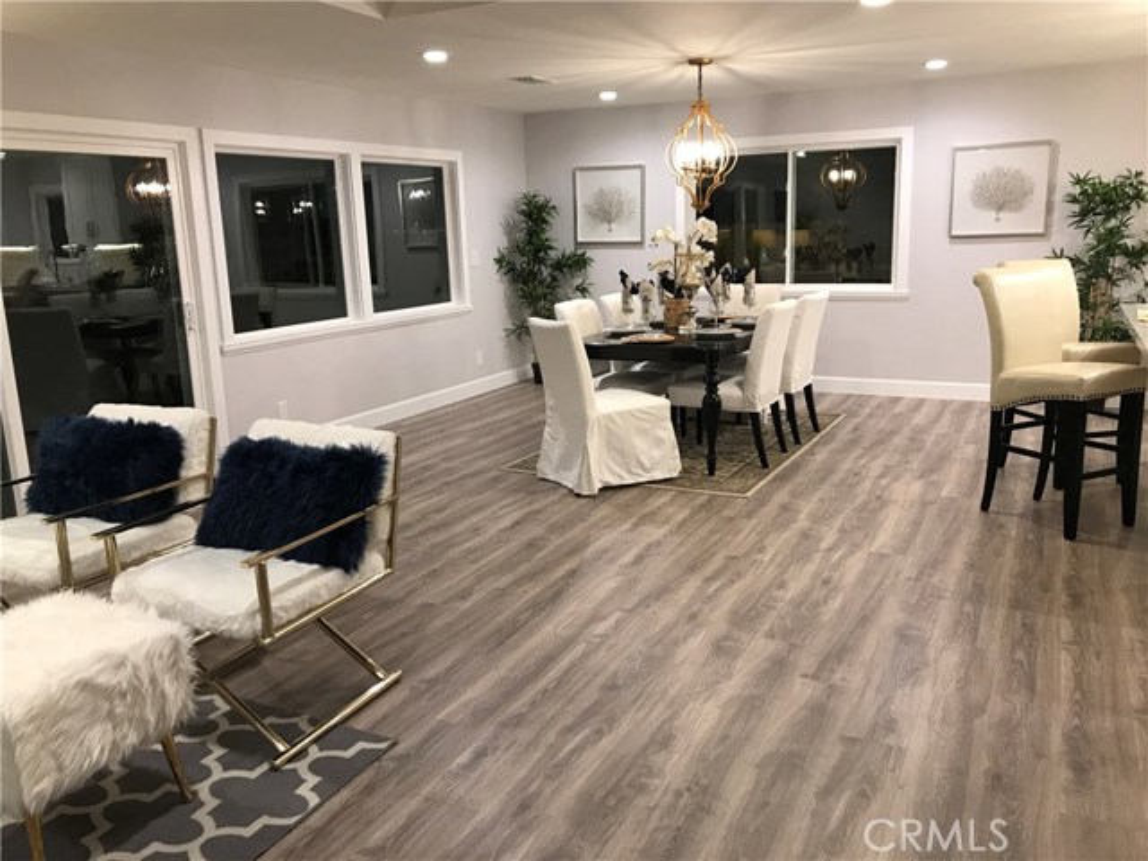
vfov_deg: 49.7
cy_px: 430
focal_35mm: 28
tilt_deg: -12.4
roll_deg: +1.1
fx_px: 929
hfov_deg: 63.4
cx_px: 574
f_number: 1.8
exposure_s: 1/17
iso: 40
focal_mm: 3.99
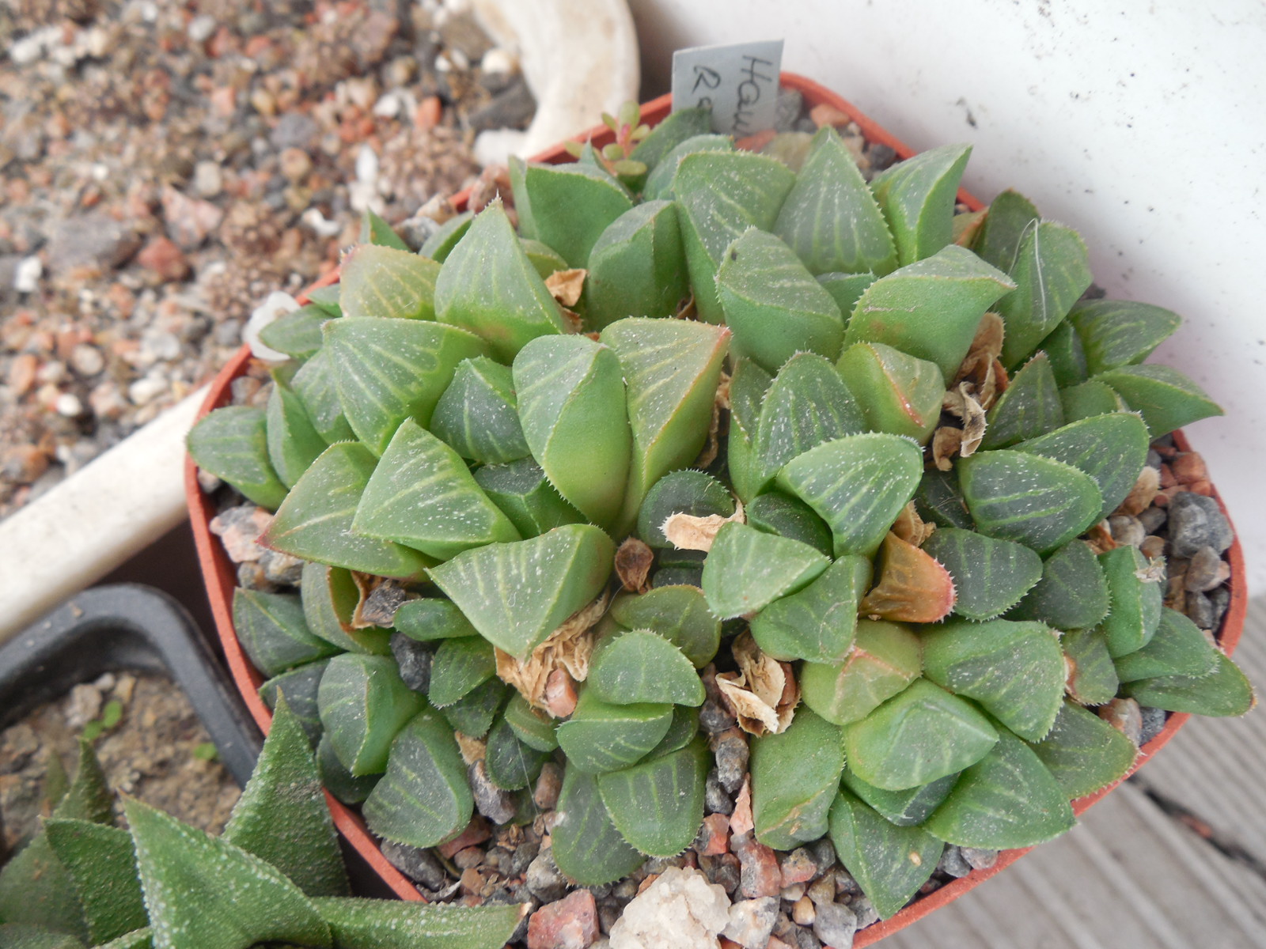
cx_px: 633
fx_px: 1134
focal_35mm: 31
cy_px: 474
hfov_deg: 58.4
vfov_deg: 45.4
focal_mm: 5.6
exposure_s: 1/50
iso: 125
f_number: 3.6
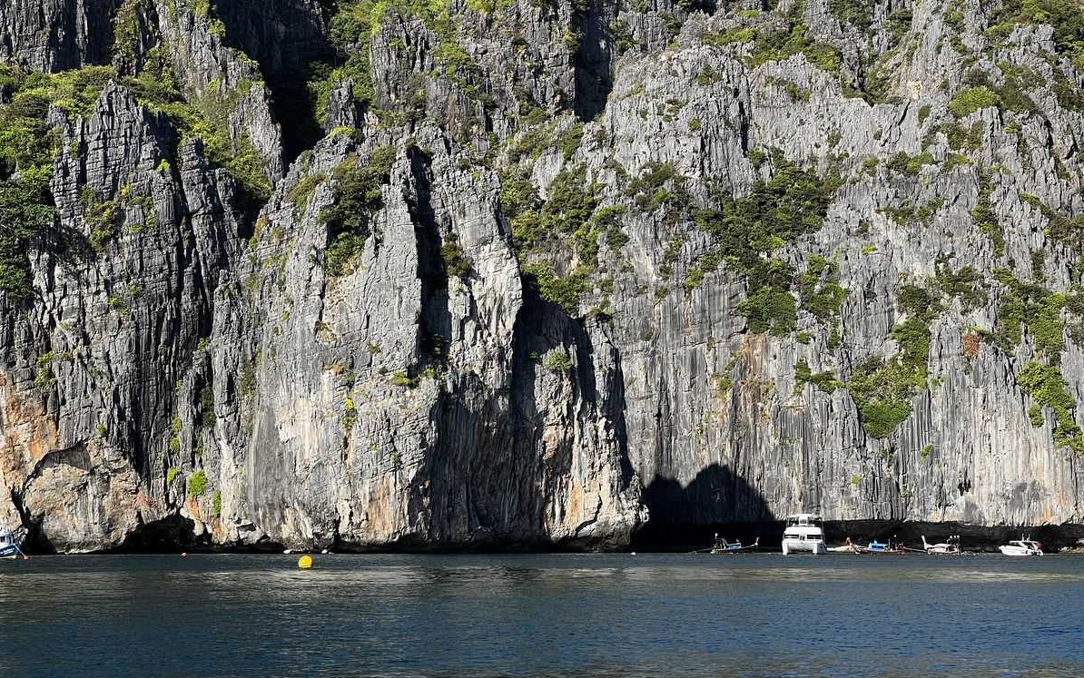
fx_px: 2423
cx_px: 543
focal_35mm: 82
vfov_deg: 15.9
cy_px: 337
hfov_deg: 25.2
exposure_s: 1/392
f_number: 2.8
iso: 32
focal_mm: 9
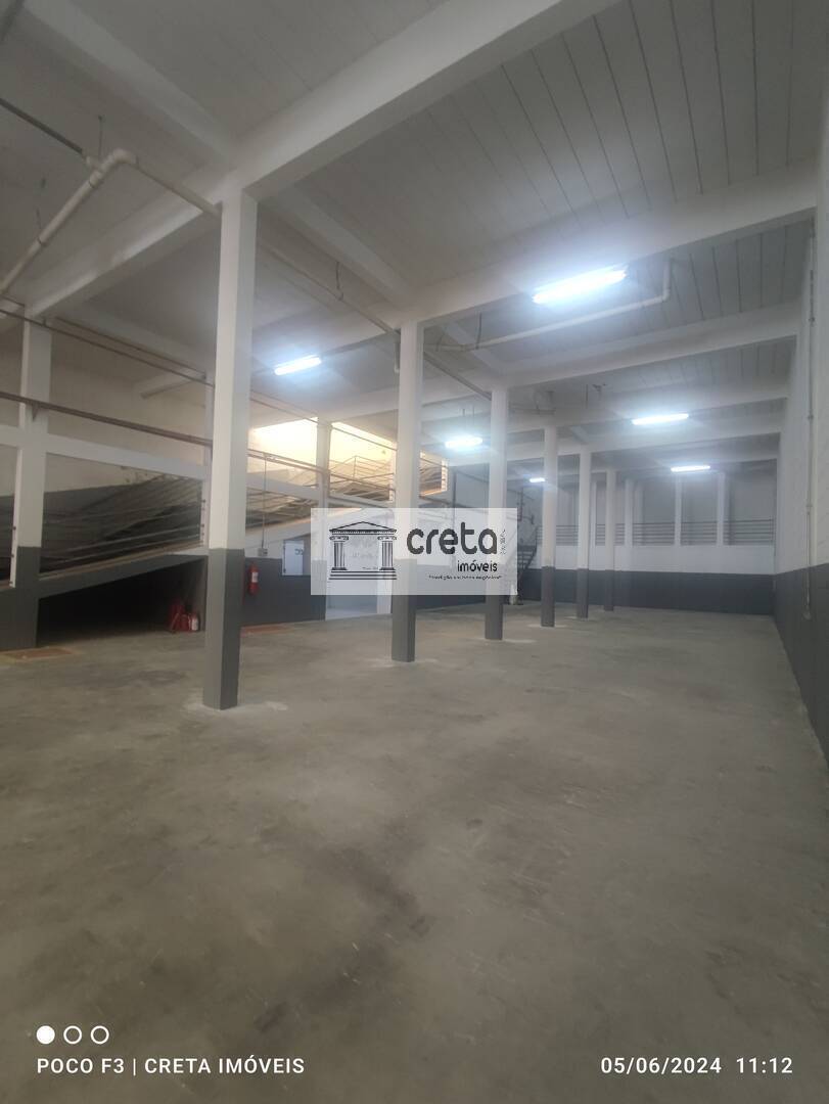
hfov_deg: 81.8
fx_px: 479
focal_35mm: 15
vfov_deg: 98.1
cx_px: 414
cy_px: 552
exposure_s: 1/30
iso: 164
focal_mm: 1.65
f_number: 2.2
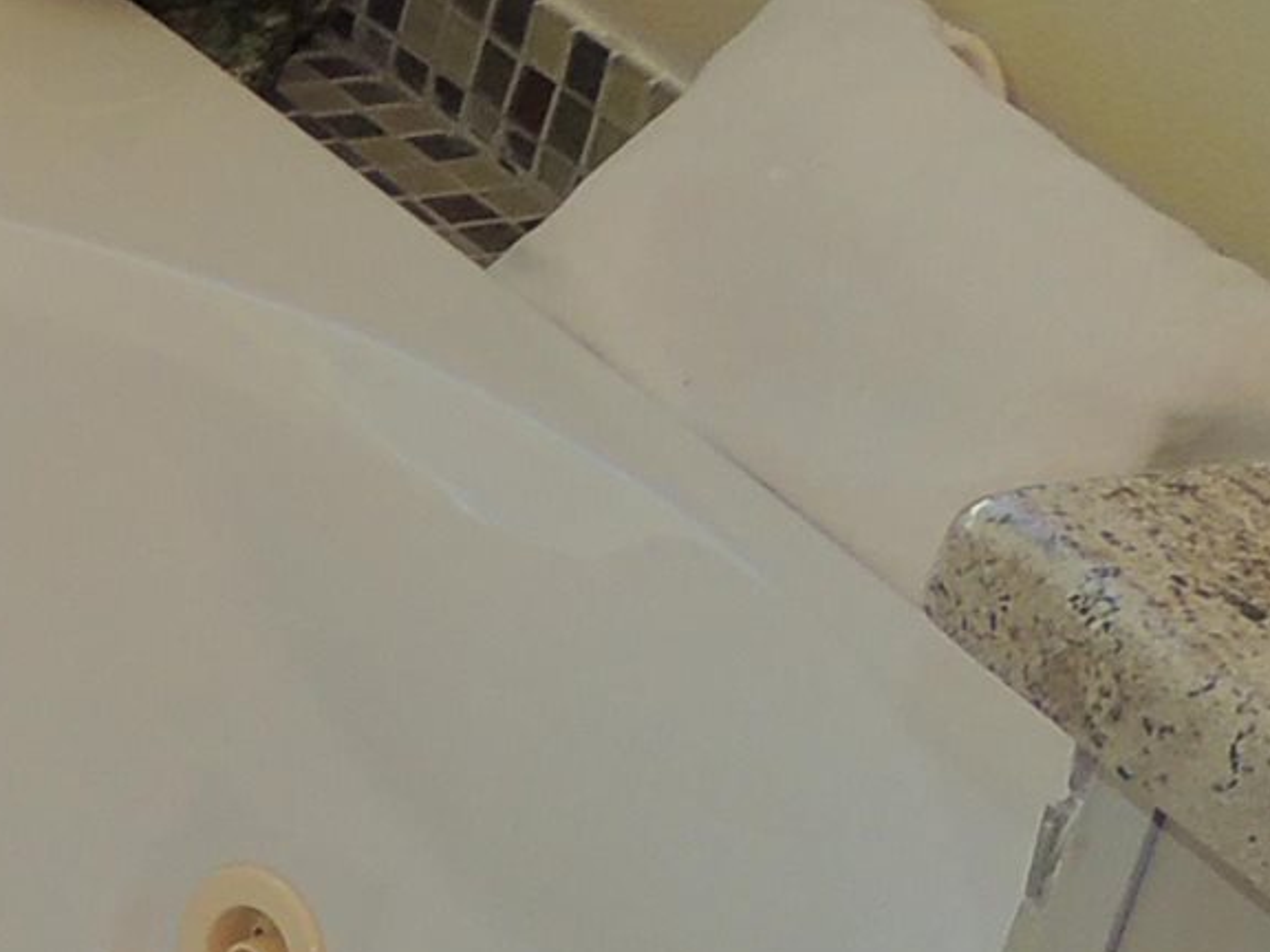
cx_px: -1579
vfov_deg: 9.1
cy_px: 1194
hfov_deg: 10.8
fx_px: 5870
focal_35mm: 160
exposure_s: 1/40
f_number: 3.1
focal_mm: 5.3
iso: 100
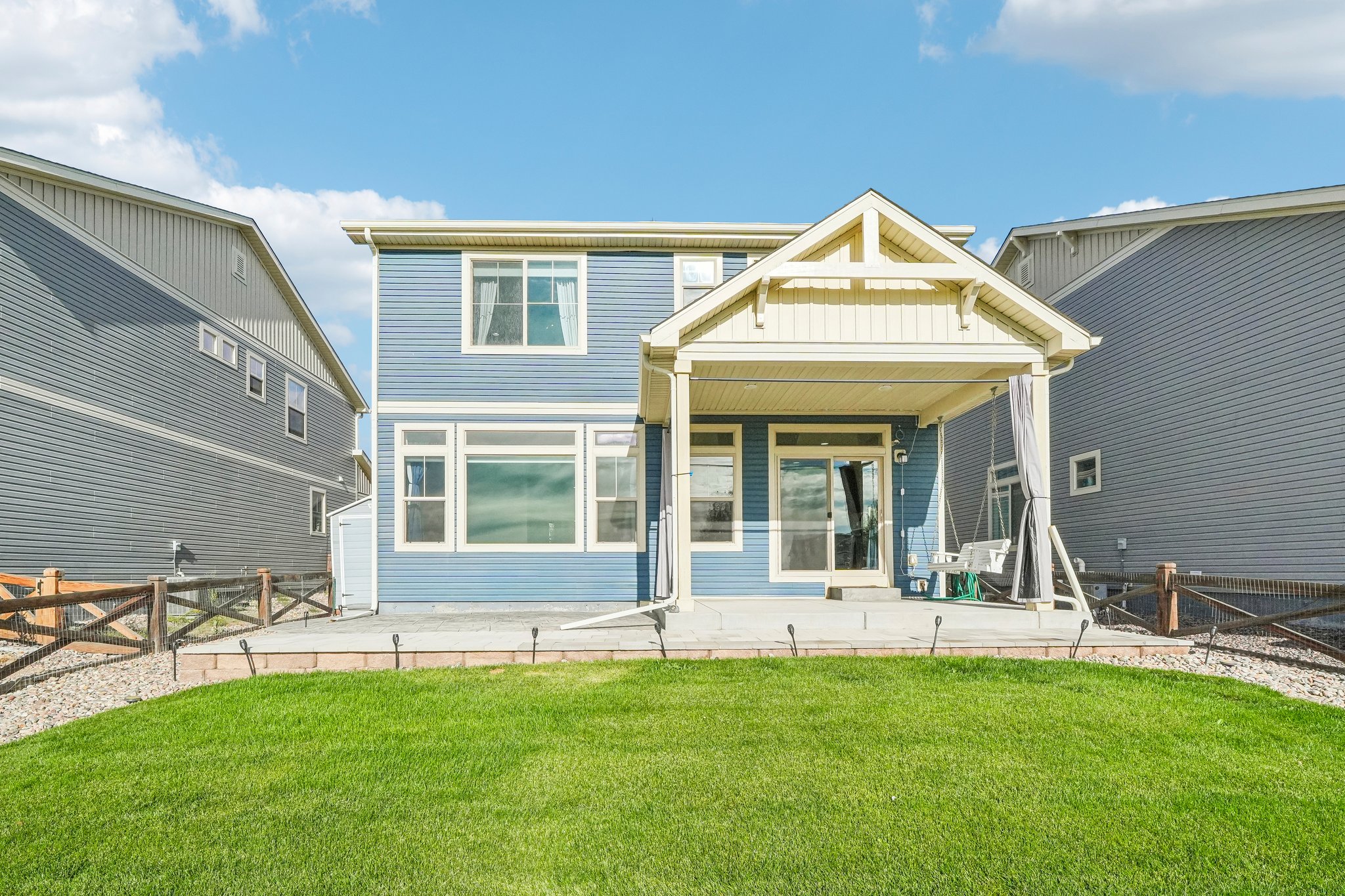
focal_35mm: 15
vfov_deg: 77.3
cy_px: 448
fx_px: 560
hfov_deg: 100.4
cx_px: 672
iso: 800
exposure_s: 1/4000
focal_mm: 10
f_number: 8
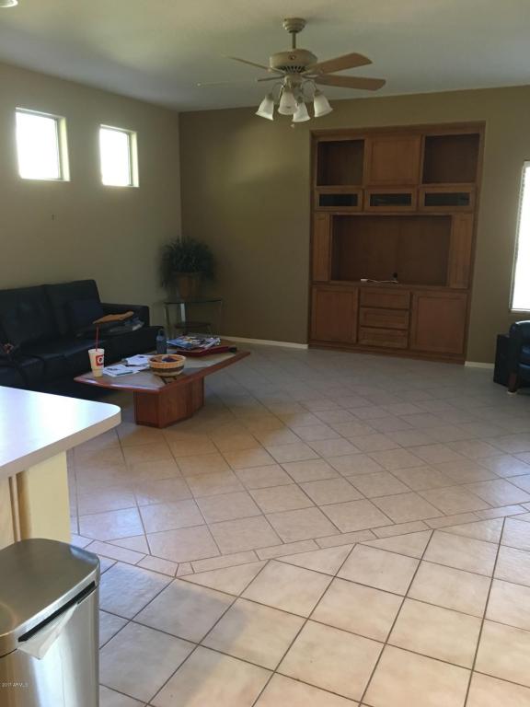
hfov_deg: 48.2
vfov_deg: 61.7
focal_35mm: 29
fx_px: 592
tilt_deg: -11.7
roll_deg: -0.9
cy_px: 354
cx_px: 265
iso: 80
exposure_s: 1/15
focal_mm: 4.15
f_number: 2.2
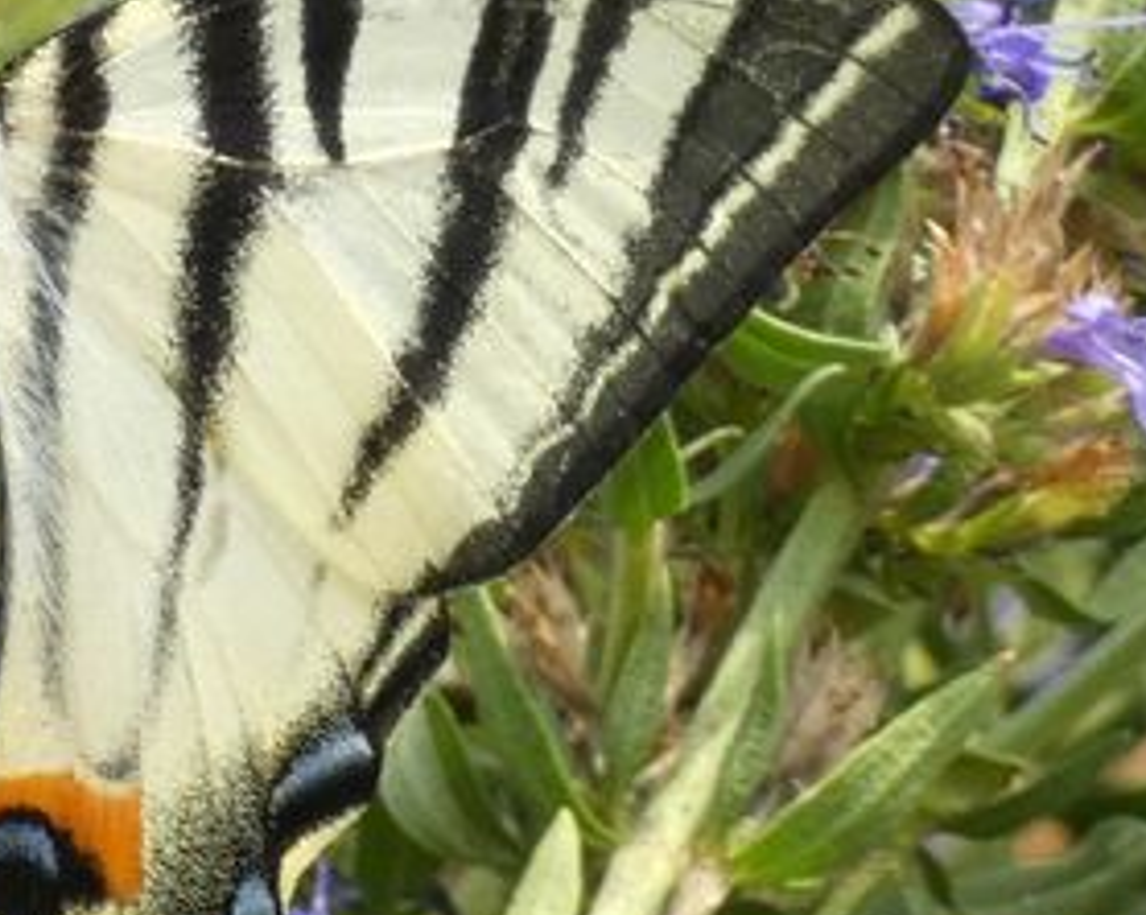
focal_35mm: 900
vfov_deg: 1.7
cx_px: 249
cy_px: 515
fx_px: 30504
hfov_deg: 2.2
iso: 125
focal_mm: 53.8
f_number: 5.5
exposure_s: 1/80
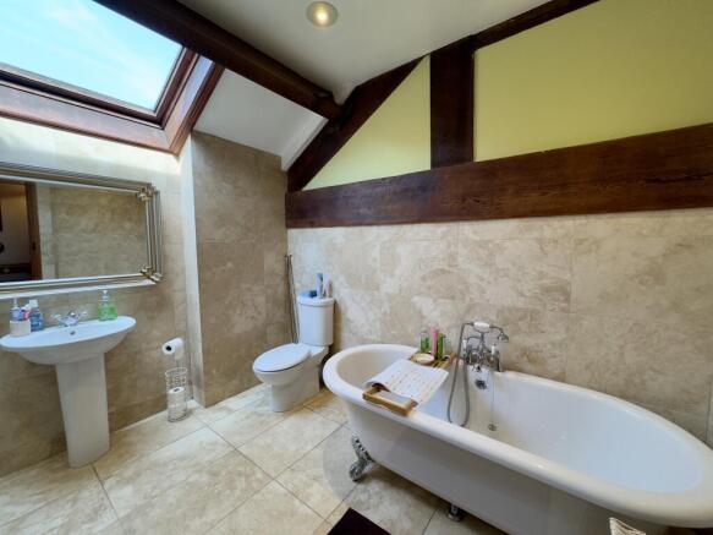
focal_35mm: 14
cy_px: 268
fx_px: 288
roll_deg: +0.9
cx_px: 356
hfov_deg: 102.1
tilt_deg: -3.9
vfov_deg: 85.7
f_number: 2.2
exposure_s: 1/100
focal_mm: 2.22
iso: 125
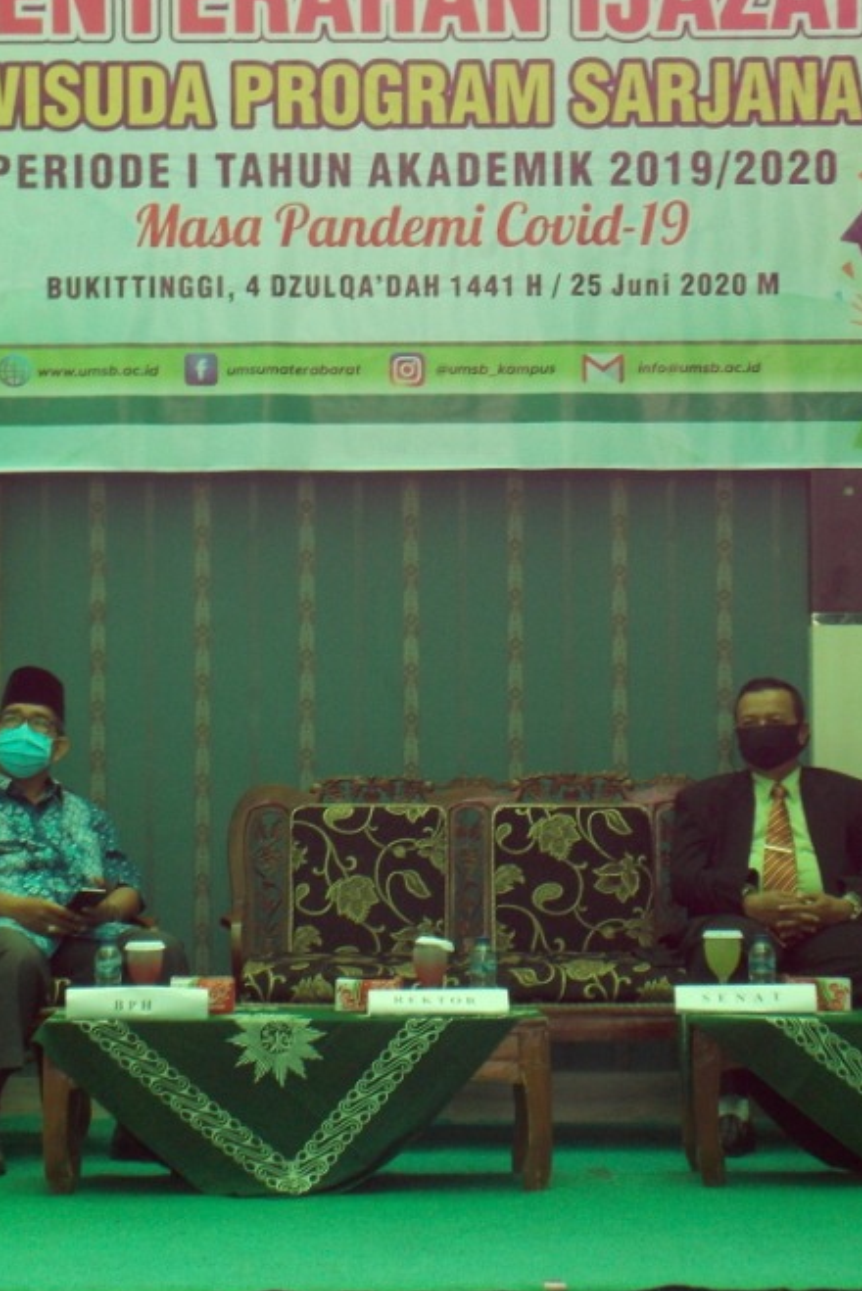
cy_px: 623
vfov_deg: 19.4
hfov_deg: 13.1
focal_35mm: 105
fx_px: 3767
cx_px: 372
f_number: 4.1
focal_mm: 11.5
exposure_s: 1/30
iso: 100
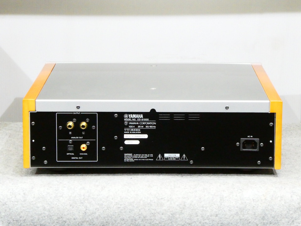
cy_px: 113
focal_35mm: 135
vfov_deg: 11.0
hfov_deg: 14.6
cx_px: 150
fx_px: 1174
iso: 1600
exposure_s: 1/20
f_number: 6.3
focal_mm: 24.2
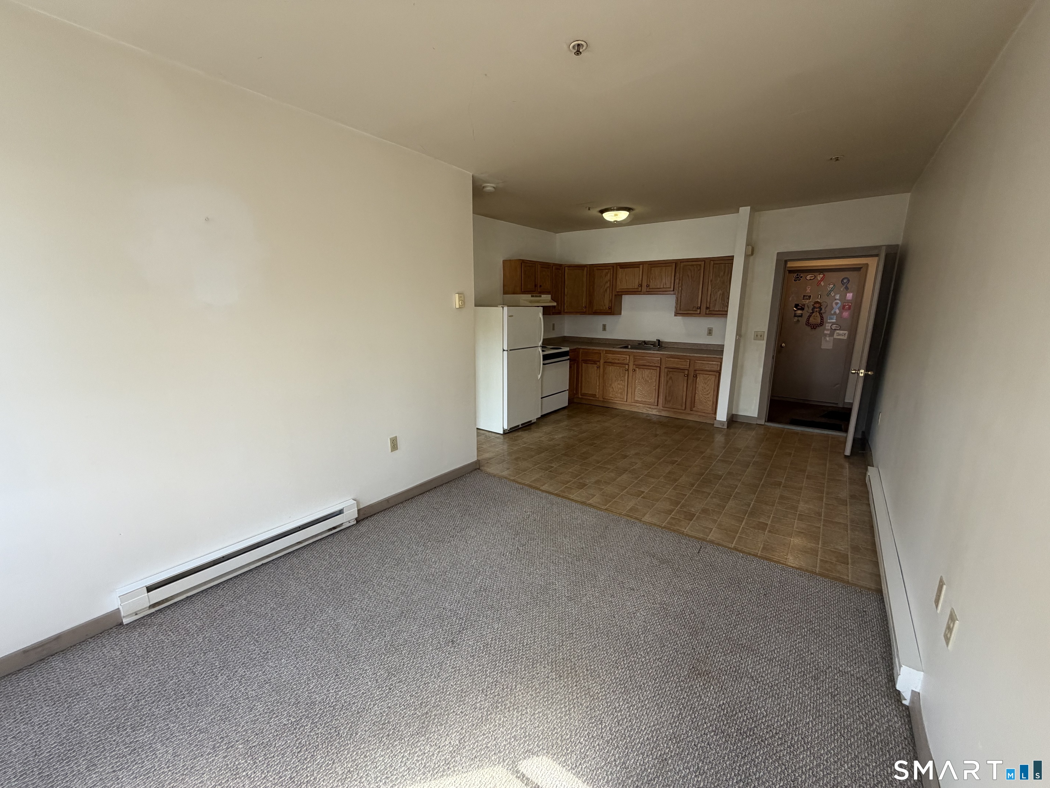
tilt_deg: -12.9
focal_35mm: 14
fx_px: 425
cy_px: 394
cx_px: 525
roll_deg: +1.1
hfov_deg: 102.1
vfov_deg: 85.7
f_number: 2.2
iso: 160
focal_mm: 2.22
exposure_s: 1/121
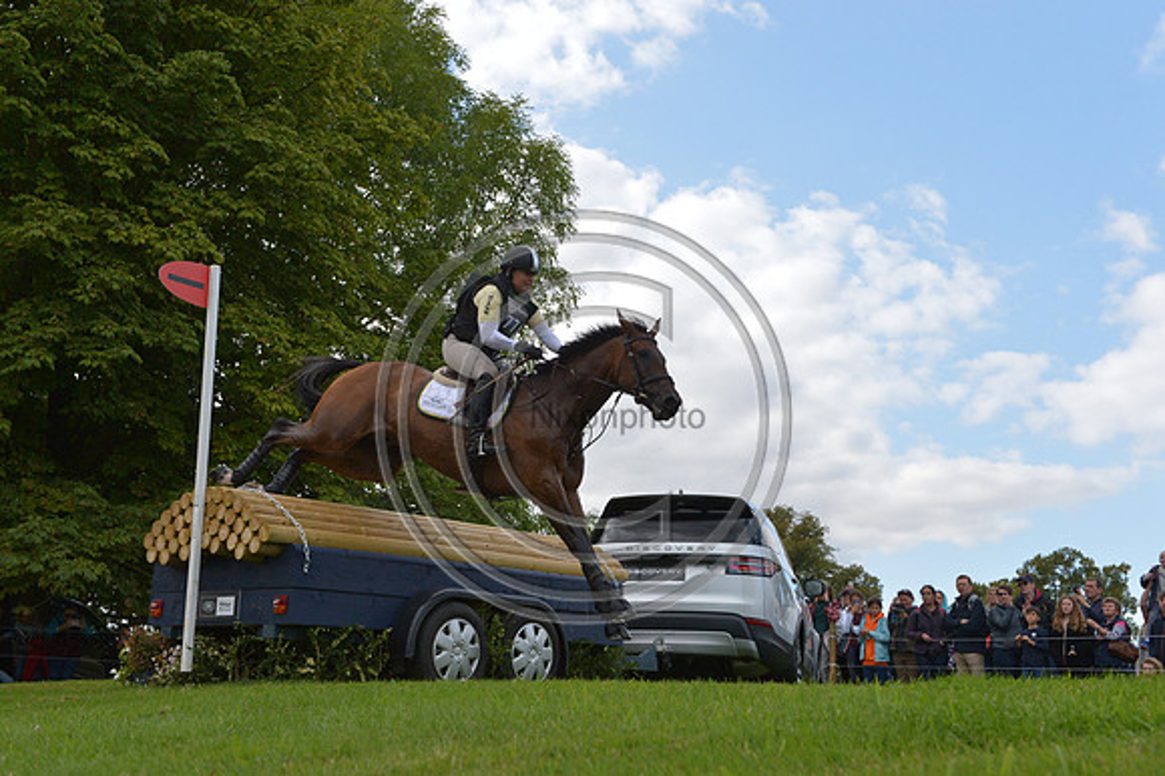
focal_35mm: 50
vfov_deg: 27.0
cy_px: 388
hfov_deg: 39.6
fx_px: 1617
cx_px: 582
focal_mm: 50
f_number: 11
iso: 2000
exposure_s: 1/1600
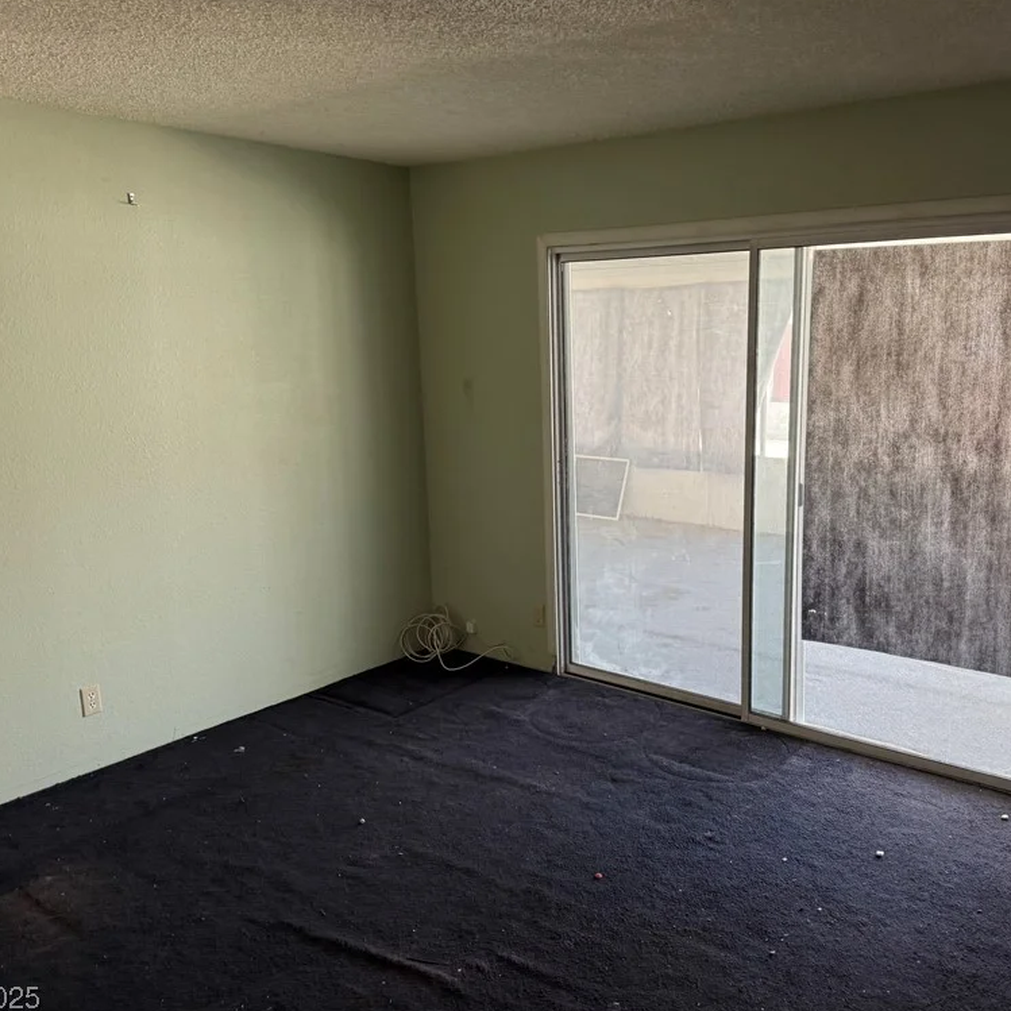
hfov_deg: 55.3
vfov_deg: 55.6
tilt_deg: -11.2
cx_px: 595
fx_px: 958
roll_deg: +0.5
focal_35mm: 29
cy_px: 510
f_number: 1.78
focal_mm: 6.76
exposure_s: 1/94
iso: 200
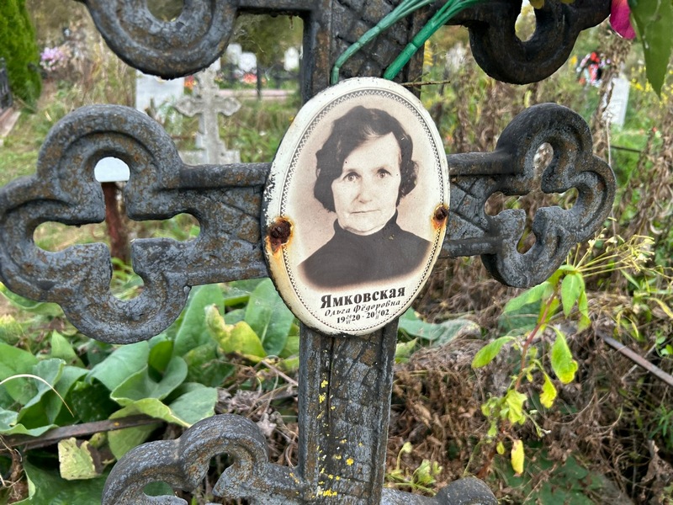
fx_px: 505
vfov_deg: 53.1
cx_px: 336
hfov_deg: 67.3
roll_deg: -1.0
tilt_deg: -30.8
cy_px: 252
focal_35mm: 26
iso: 50
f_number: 1.5
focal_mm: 5.7
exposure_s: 1/349
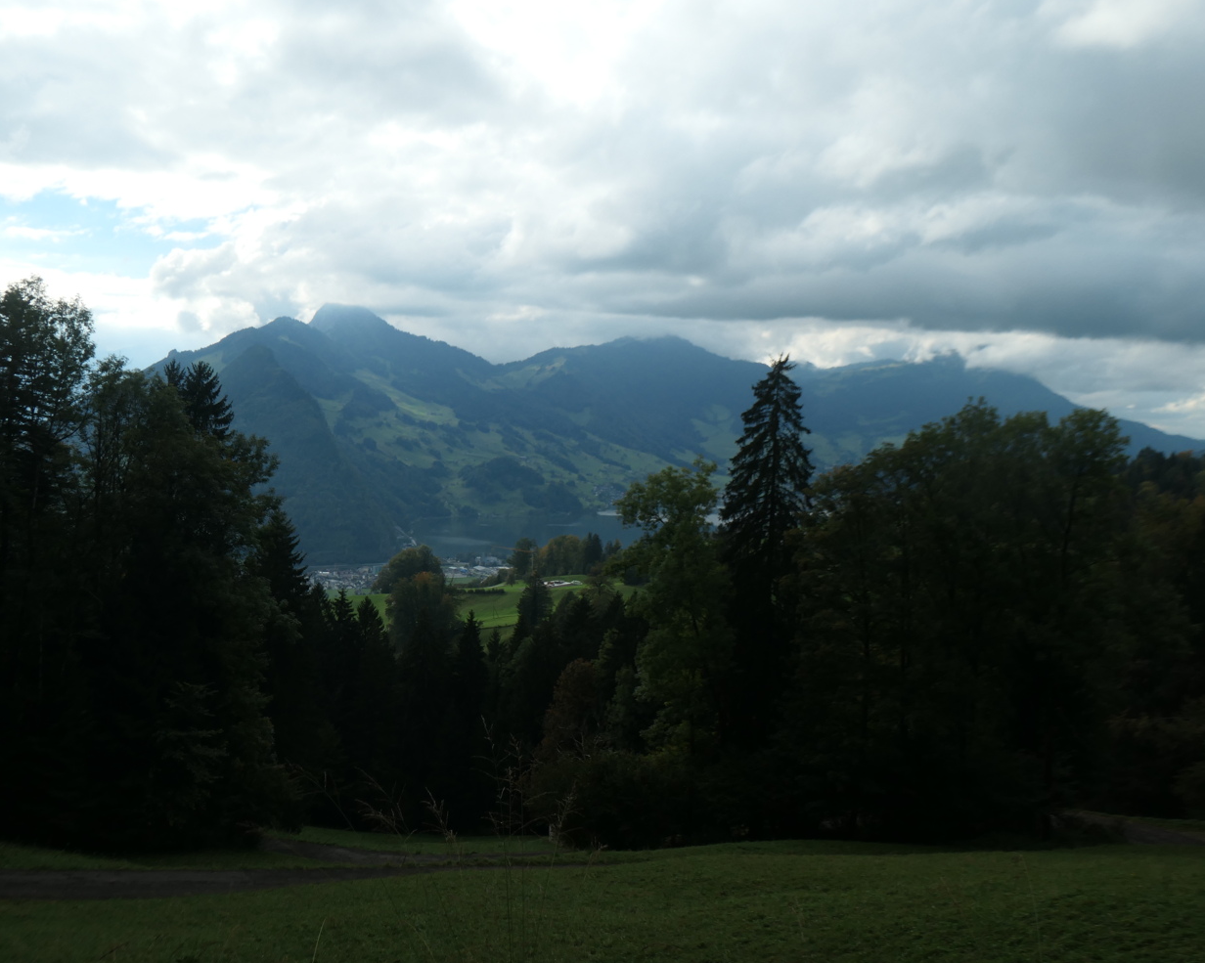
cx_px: 520
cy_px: 486
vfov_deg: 45.8
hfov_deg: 55.5
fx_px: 1141
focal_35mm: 32
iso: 200
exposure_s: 1/800
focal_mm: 10.4
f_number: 5.6
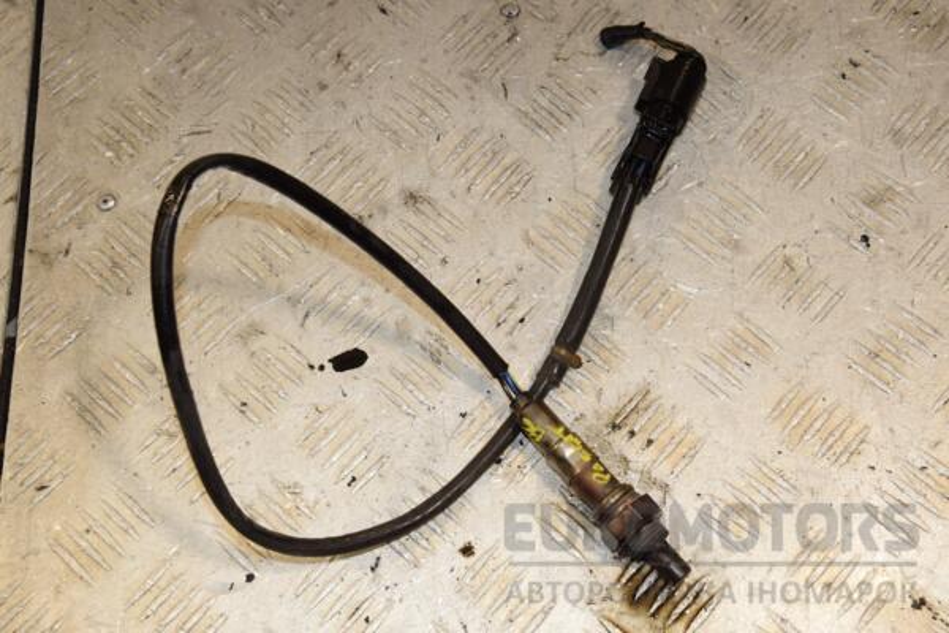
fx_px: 1384
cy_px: 316
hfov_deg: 37.9
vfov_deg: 25.8
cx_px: 474
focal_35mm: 52
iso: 800
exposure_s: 1/200
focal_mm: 35
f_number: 10
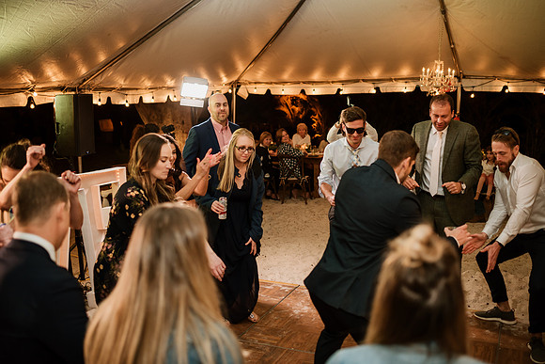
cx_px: 272
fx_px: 558
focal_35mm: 37
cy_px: 182
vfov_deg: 36.1
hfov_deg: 52.0
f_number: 2
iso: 500
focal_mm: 35
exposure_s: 1/200
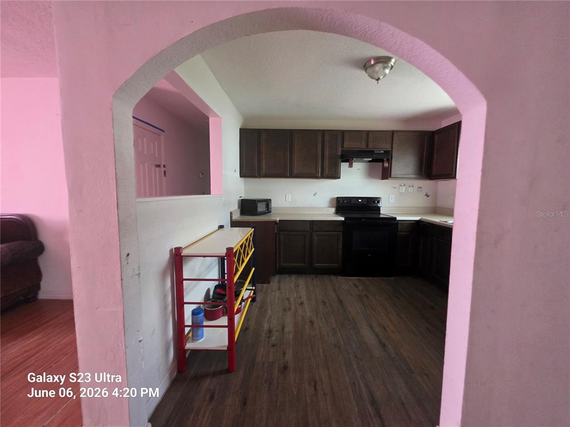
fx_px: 214
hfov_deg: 106.2
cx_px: 285
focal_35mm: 13
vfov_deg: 89.9
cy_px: 214
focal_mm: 2.2
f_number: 1.9
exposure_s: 1/60
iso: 640
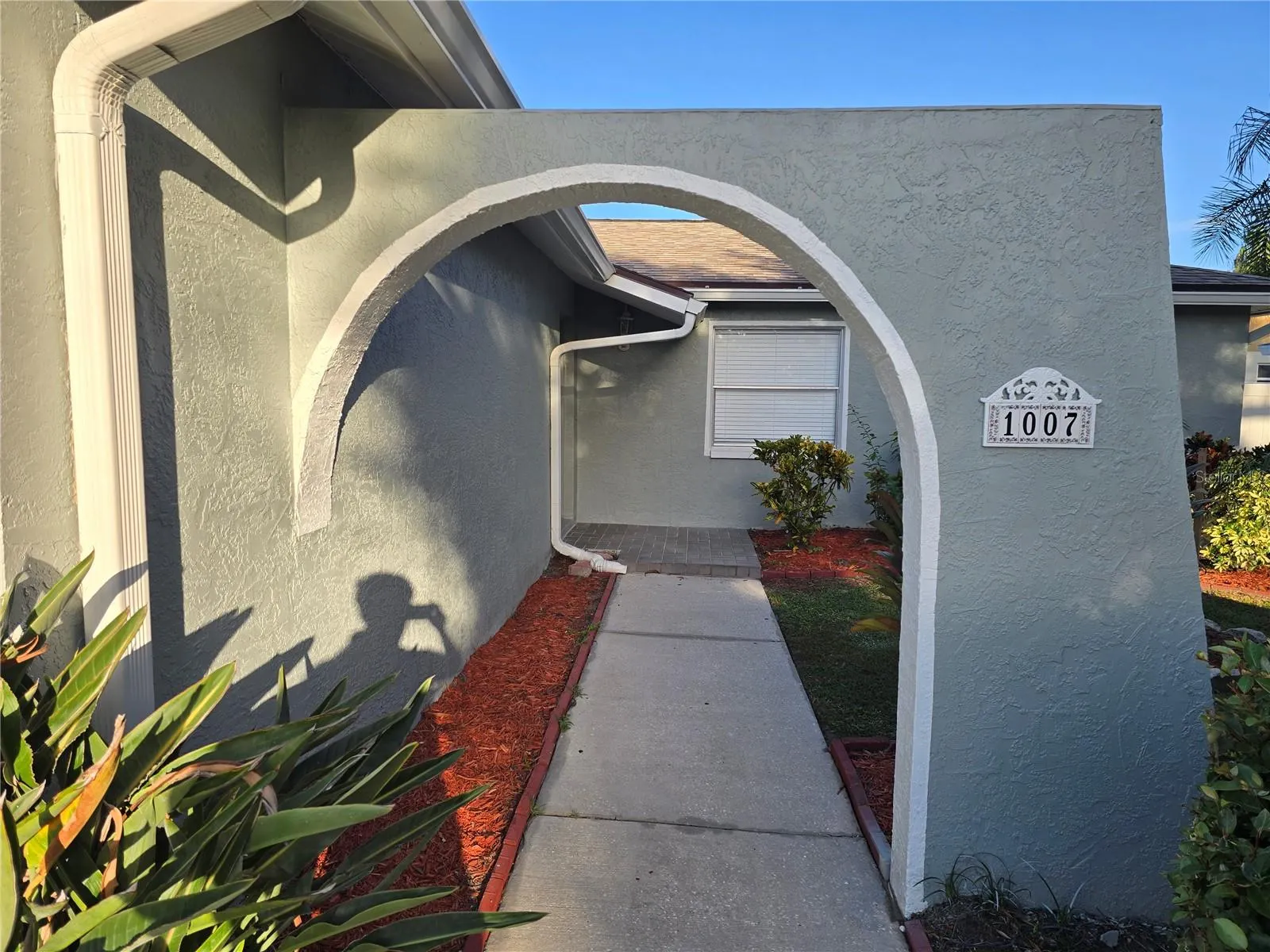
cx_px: 635
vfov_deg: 58.9
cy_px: 476
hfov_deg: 73.9
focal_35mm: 23
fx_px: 844
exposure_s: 1/475
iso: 12
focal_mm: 6.3
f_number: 1.7
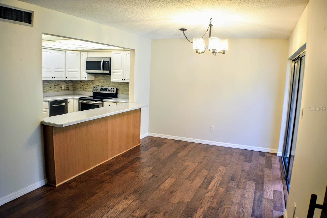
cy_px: 109
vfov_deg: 38.3
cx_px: 164
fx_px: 313
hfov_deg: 55.1
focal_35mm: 34
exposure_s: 1/60
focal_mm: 23
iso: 500
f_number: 4
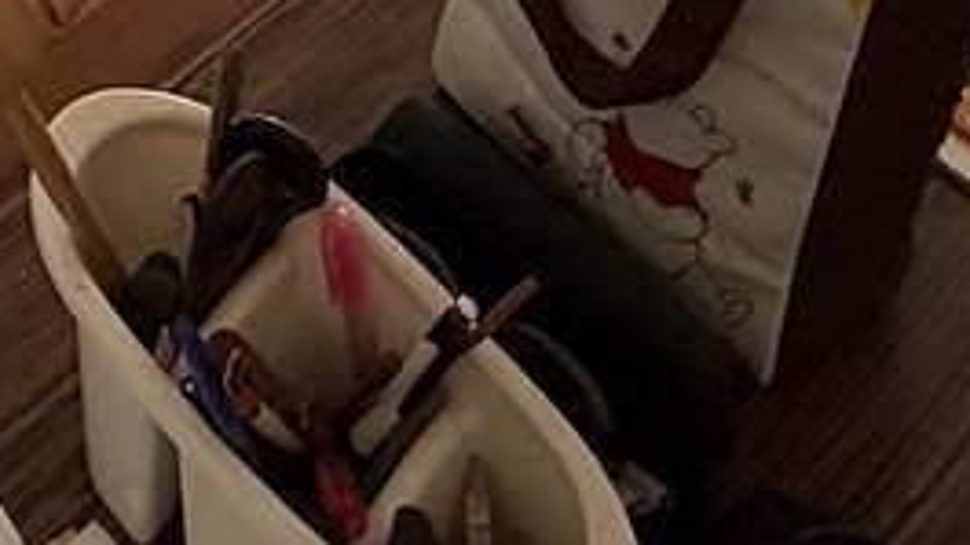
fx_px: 2135
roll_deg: +4.2
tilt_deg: -21.5
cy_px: -1046
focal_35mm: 83
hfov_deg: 23.6
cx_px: -154
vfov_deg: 10.6
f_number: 2.2
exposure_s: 1/308
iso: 64
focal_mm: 2.22
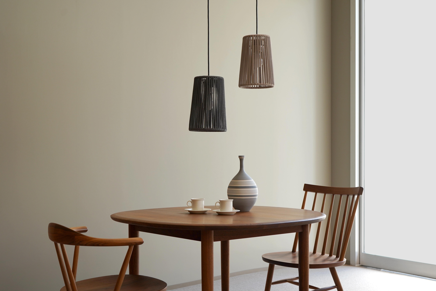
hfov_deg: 44.5
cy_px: 146
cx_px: 218
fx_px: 533
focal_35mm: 44
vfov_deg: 30.5
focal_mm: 44
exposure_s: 1/160
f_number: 4.5
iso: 400
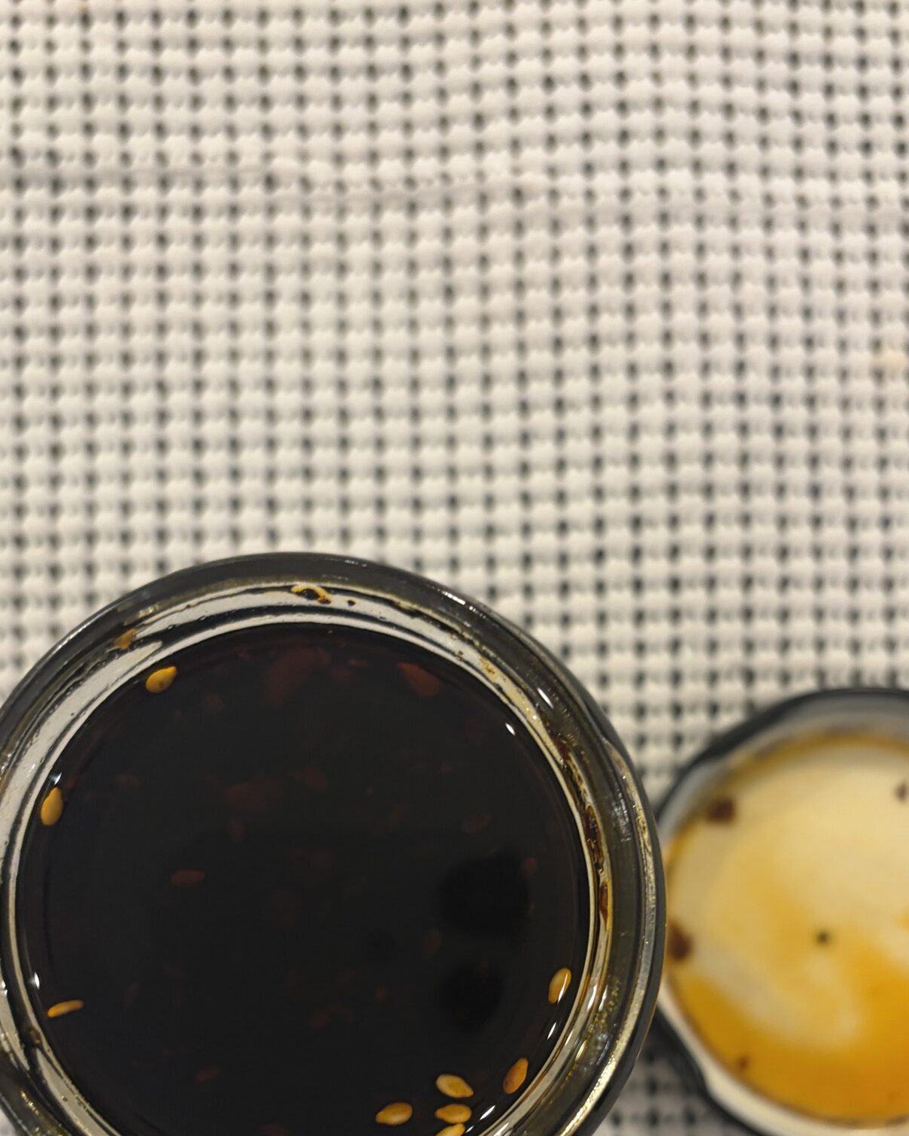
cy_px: 915
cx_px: 494
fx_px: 1446
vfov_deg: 41.0
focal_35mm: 43
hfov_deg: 34.9
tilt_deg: -85.6
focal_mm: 5.96
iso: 200
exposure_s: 1/60
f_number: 1.6
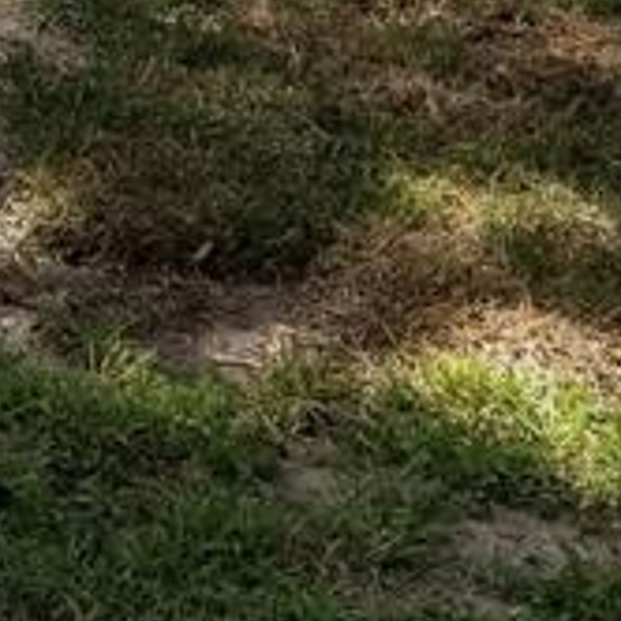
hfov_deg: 11.0
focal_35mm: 142
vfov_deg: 11.3
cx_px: -681
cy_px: -572
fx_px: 2882
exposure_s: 1/1012
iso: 50
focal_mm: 4.3
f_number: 1.7
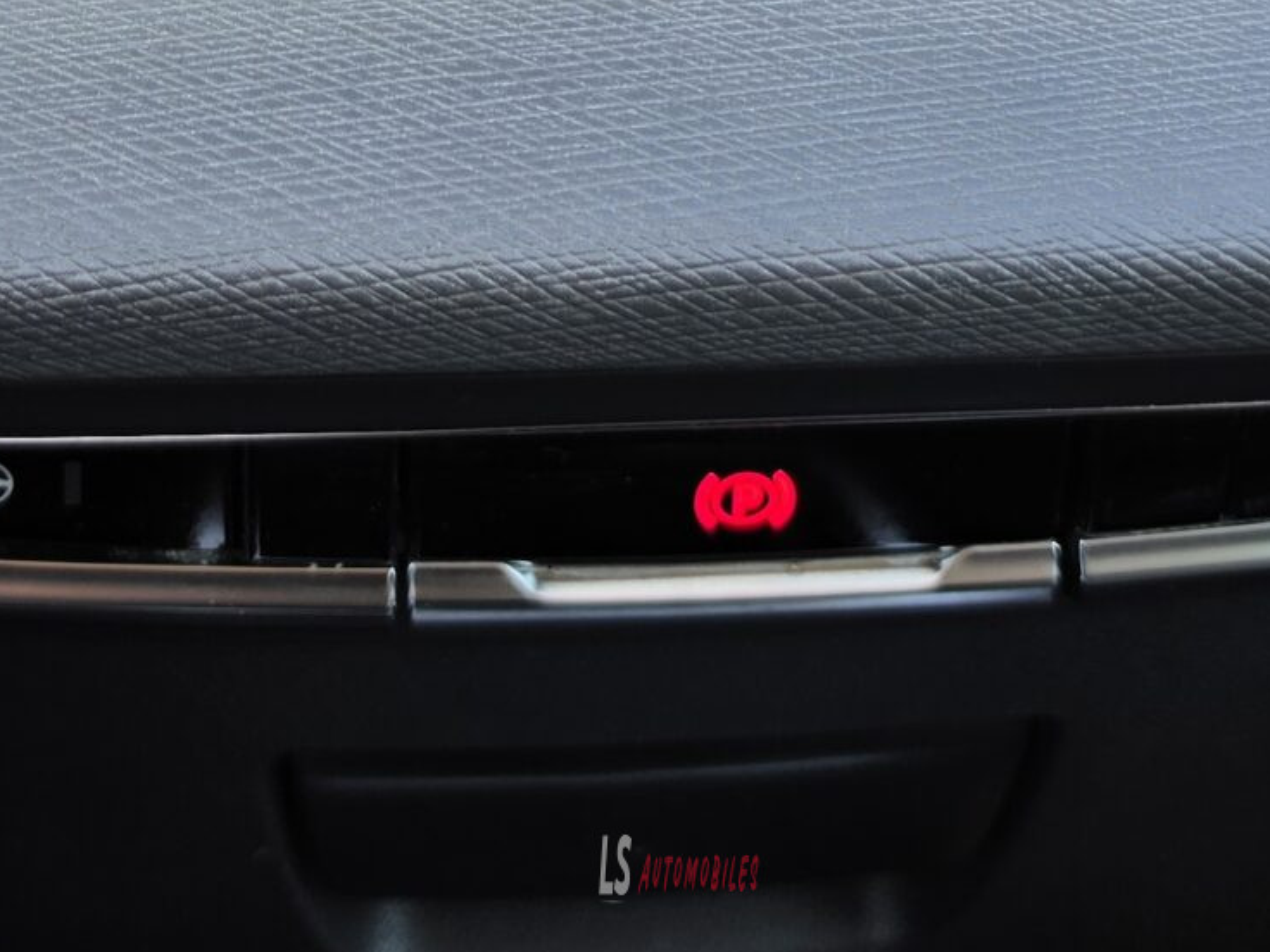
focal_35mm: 80
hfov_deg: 24.4
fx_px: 2935
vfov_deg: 16.1
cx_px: 507
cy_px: -664
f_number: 1.4
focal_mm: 6.5
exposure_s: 1/180
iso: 25
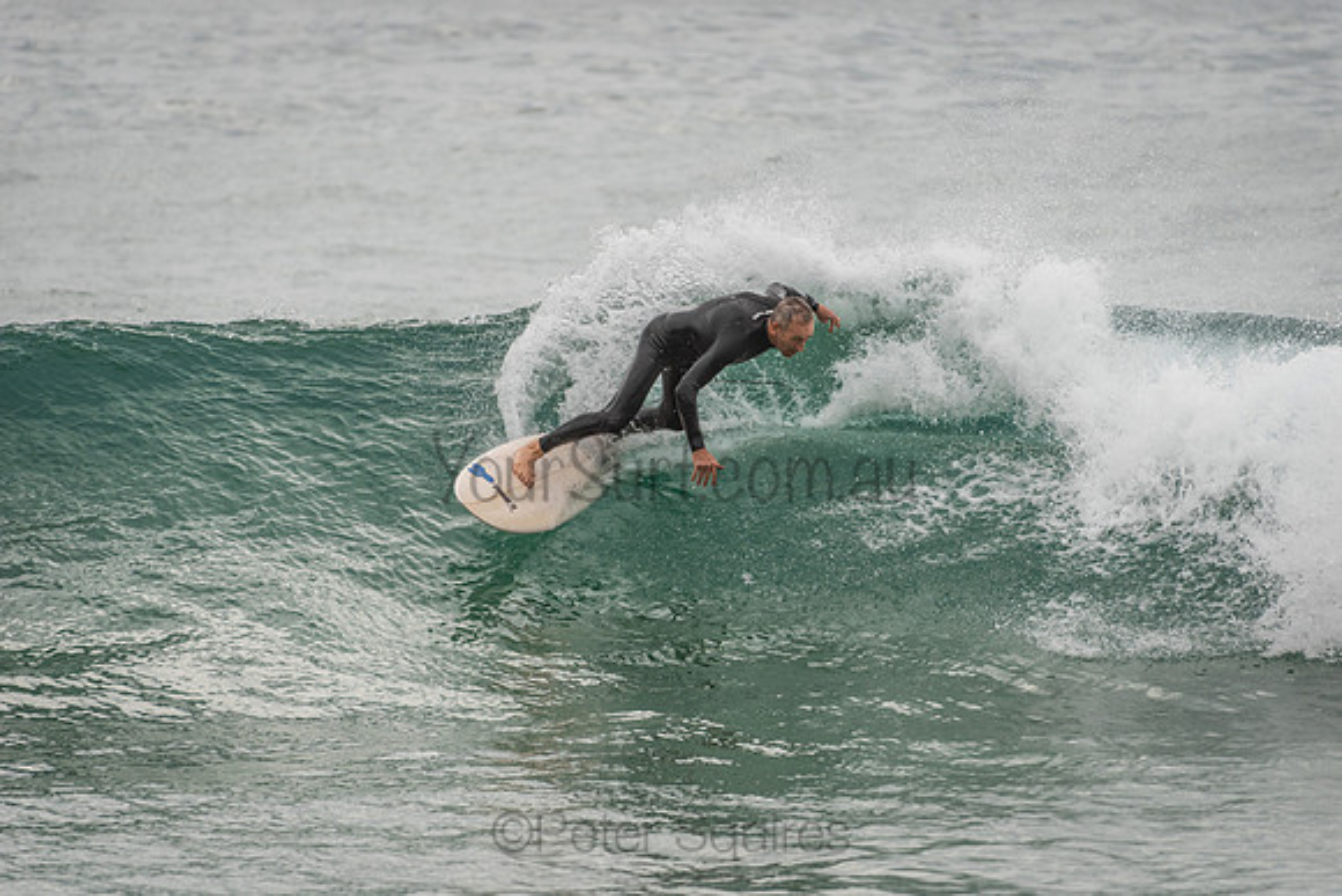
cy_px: 448
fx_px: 18642
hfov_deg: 4.1
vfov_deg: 2.8
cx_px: 671
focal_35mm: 500
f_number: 5.6
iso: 320
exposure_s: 1/2000
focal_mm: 500
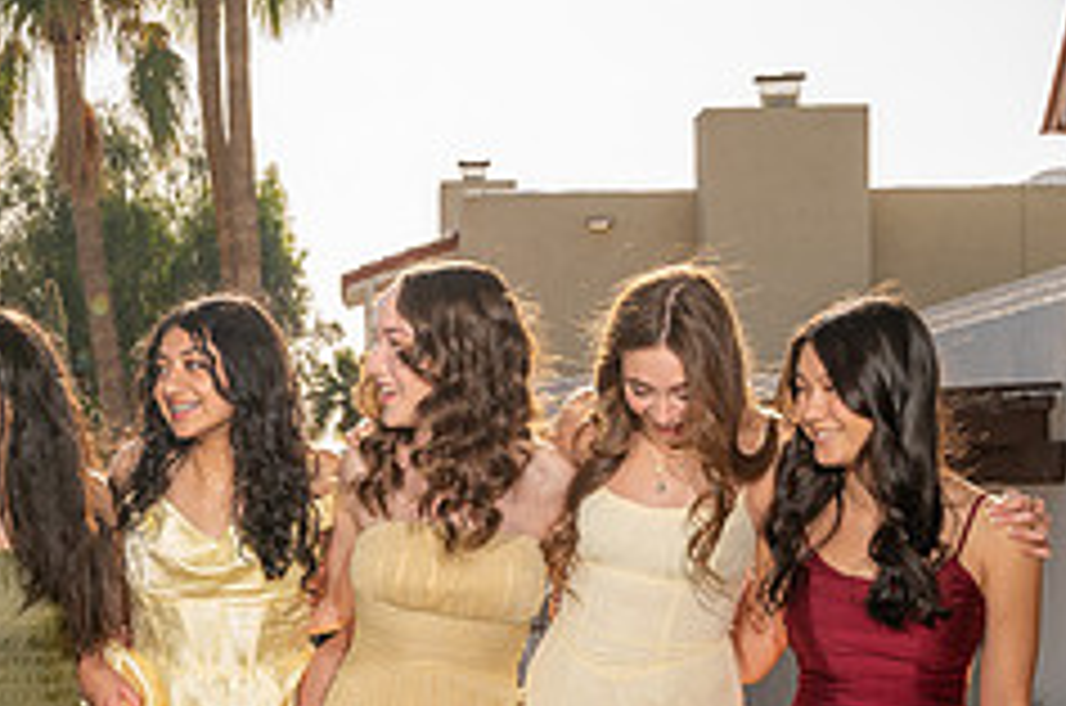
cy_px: 539
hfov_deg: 17.5
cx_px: 26
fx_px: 3398
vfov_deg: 11.8
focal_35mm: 115
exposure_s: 1/200
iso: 100
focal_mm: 39
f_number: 8
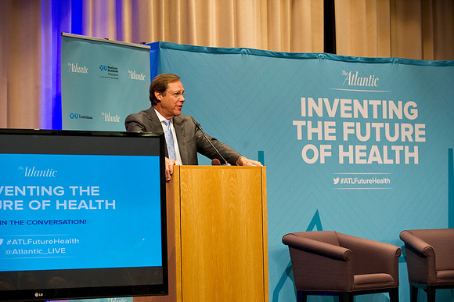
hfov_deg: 21.5
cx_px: 227
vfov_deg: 14.4
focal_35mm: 95
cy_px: 151
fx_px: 1197
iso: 2500
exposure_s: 1/125
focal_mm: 95
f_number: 4
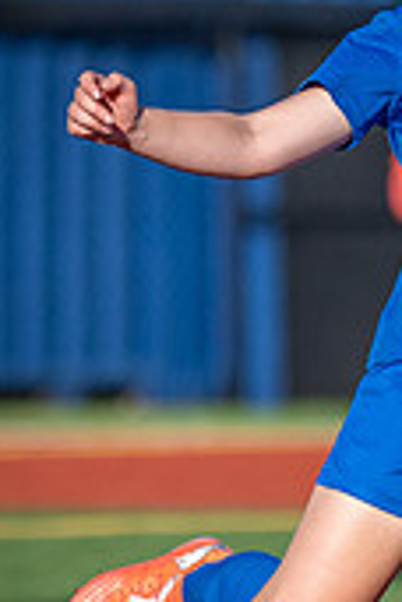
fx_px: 15308
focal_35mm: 914
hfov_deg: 1.5
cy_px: 166
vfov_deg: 2.3
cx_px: 480
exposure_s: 1/3200
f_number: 2.8
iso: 250
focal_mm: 185
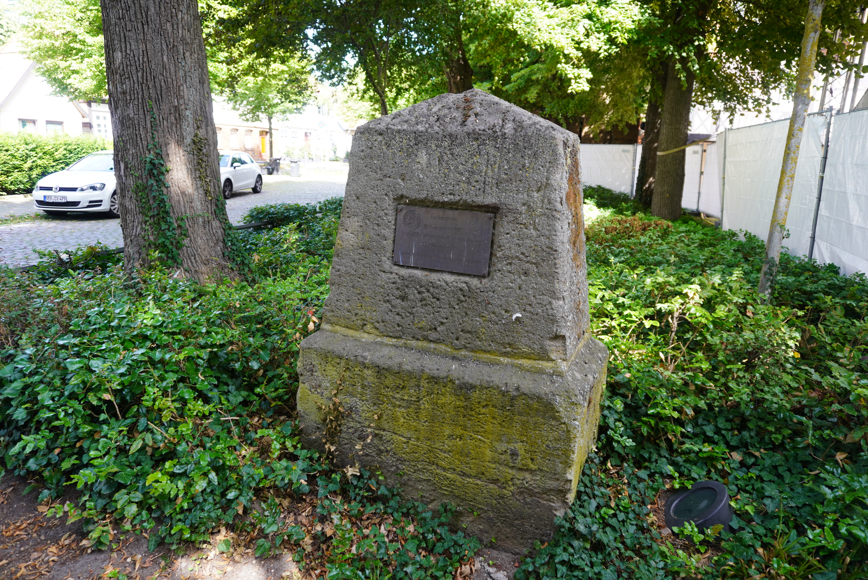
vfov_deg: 53.2
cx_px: 434
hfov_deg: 73.7
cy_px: 290
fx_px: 579
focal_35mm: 24
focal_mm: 16
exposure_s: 1/60
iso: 125
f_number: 4
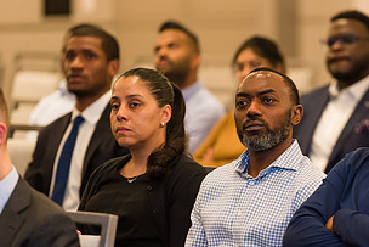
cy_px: 151
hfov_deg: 5.4
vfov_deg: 3.6
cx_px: 314
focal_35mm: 381
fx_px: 3907
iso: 800
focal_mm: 200
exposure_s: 1/200
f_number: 3.2
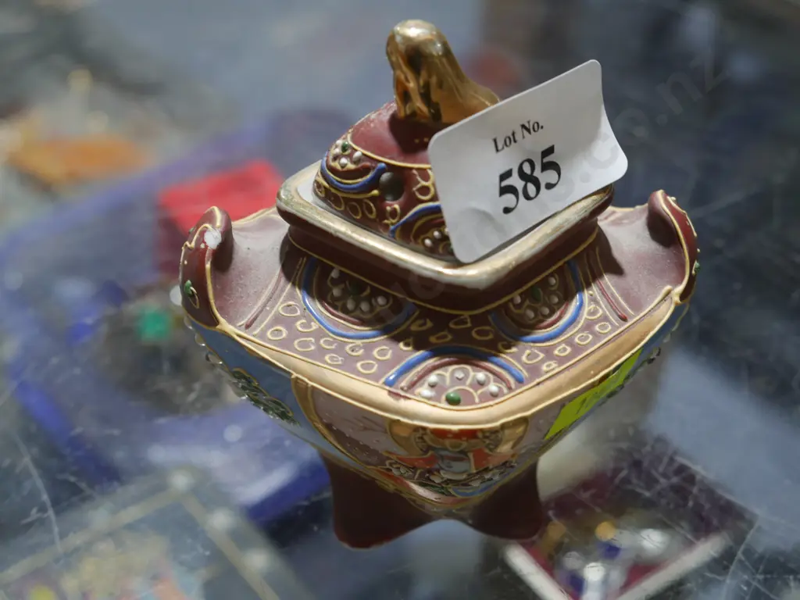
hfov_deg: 35.5
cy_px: 300
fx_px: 1248
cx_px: 400
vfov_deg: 27.0
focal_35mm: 54
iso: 800
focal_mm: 27
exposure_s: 1/60
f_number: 5.6
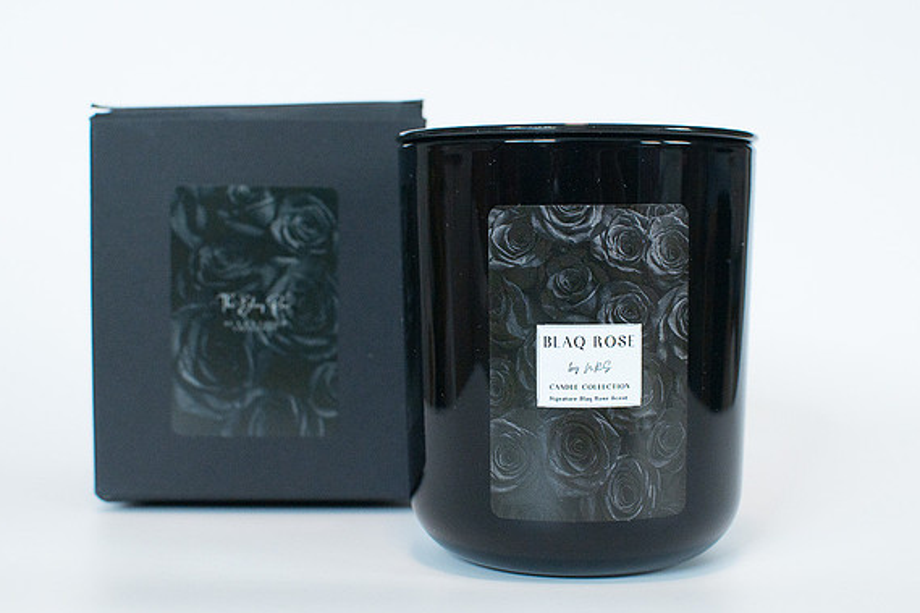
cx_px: 462
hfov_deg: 37.5
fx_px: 1354
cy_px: 310
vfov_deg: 25.5
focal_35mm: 53
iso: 400
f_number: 6.3
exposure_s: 1/200
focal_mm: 35
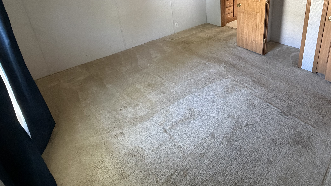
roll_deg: +2.6
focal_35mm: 21
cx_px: 212
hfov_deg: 81.9
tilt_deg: -18.8
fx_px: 184
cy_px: 29
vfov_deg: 49.4
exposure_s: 1/60
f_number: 2.2
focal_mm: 2.22
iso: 500
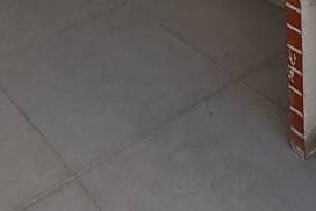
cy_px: -354
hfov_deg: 26.3
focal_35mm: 77
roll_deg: +2.3
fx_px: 677
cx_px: 157
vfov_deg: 12.3
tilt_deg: +0.5
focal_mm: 2.22
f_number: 2.2
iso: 50
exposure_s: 1/379
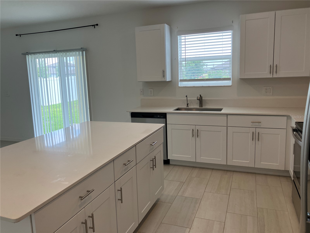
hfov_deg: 63.4
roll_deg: +2.1
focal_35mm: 28
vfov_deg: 49.7
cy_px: 116
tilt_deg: -6.9
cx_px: 155
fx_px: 251
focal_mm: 3.99
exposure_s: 1/120
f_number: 1.8
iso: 40
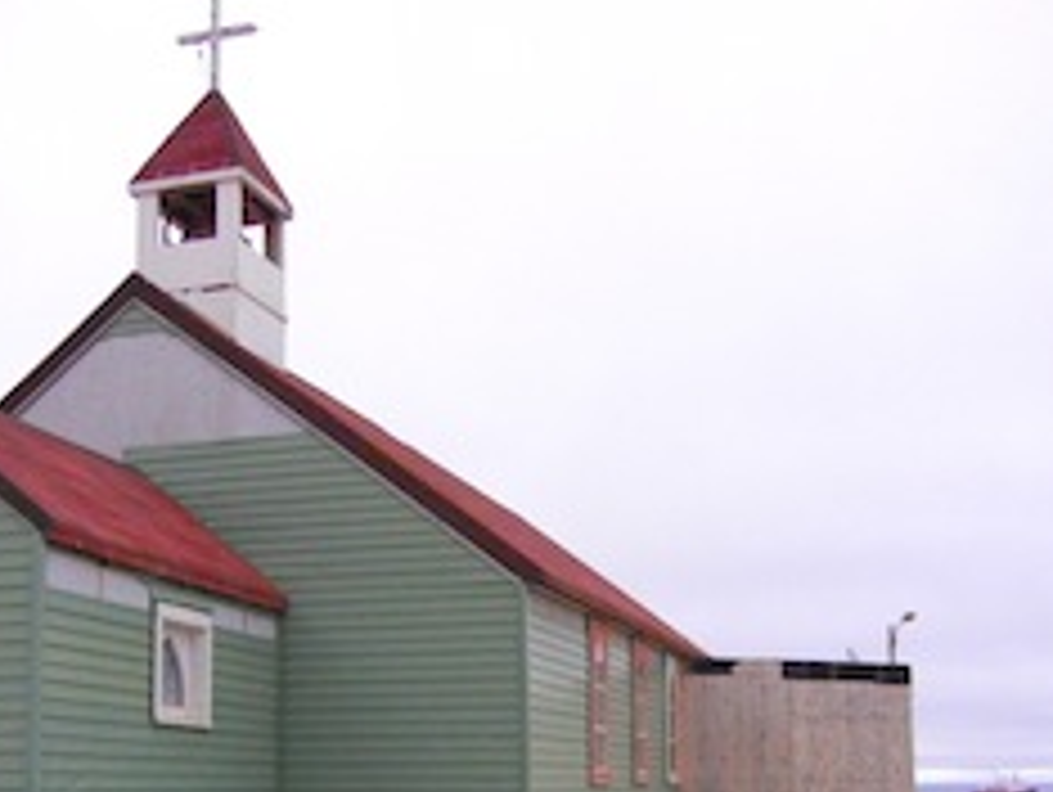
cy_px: 596
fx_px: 1462
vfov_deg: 29.8
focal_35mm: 48
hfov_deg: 39.5
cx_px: 452
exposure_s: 1/1029
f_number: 7
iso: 800
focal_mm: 5.4
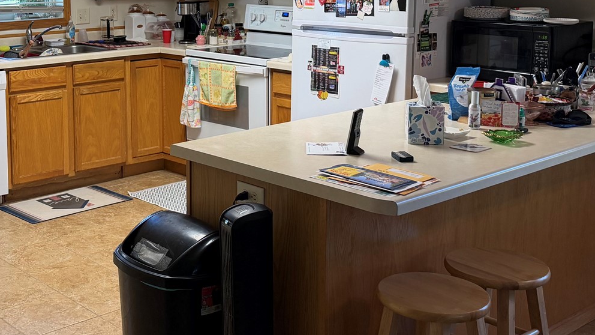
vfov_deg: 22.0
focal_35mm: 54
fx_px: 852
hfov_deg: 37.9
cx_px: 178
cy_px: 69
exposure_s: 1/120
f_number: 1.78
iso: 200
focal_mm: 6.76
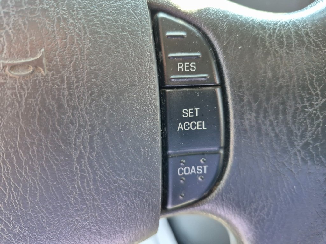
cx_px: 163
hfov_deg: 73.9
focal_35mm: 23
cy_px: 122
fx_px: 217
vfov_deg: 58.9
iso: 200
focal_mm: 5.4
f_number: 1.8
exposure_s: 1/180
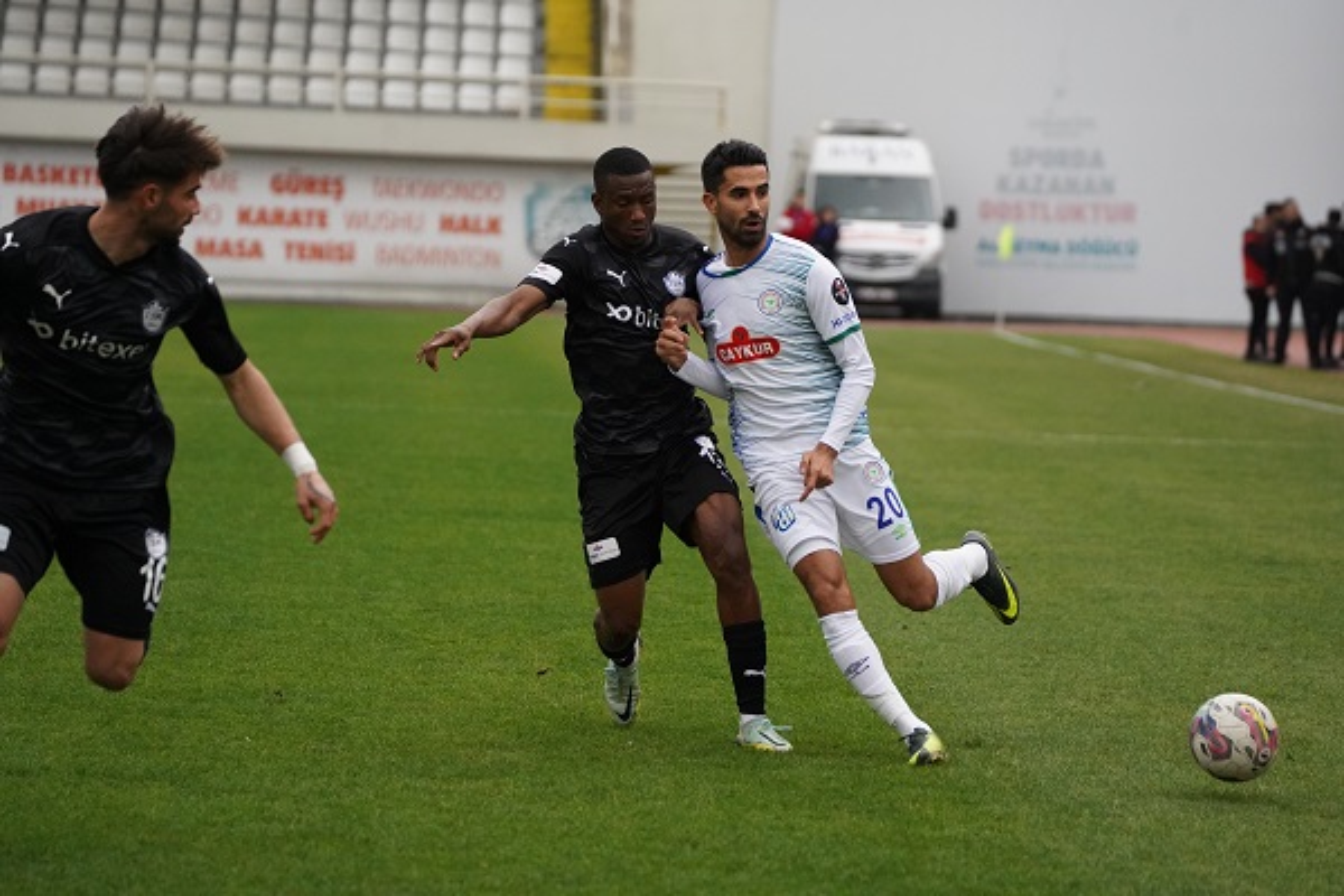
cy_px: 448
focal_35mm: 221
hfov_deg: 9.3
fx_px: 8250
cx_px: 672
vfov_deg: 6.2
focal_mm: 221
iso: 6400
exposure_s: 1/2000
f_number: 5.6
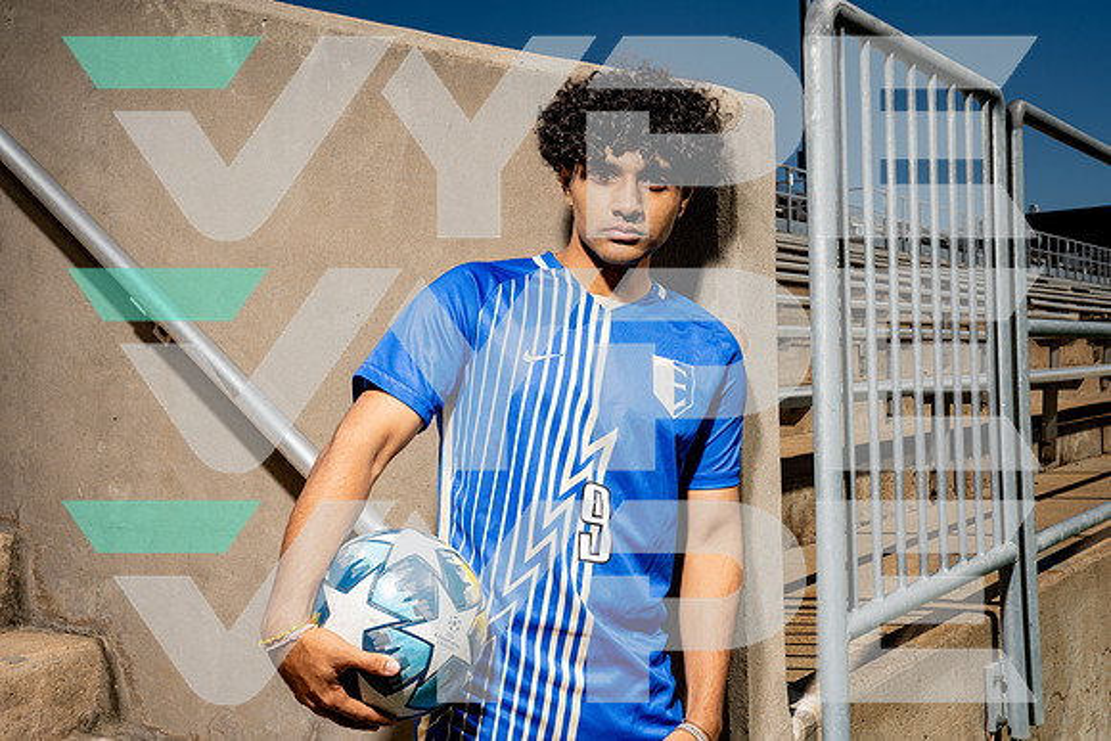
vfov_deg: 31.2
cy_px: 370
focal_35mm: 43
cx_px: 556
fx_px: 1327
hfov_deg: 45.4
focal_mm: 43
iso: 100
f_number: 14
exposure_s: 1/250
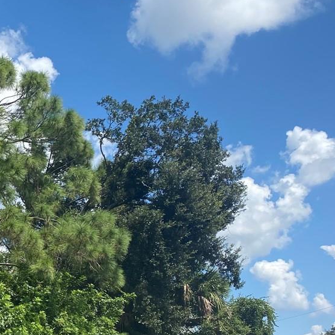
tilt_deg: +13.8
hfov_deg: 23.7
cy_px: 248
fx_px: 723
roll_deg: +2.6
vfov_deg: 25.8
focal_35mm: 66
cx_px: -72
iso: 32
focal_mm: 4.25
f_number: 1.8
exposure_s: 1/2967
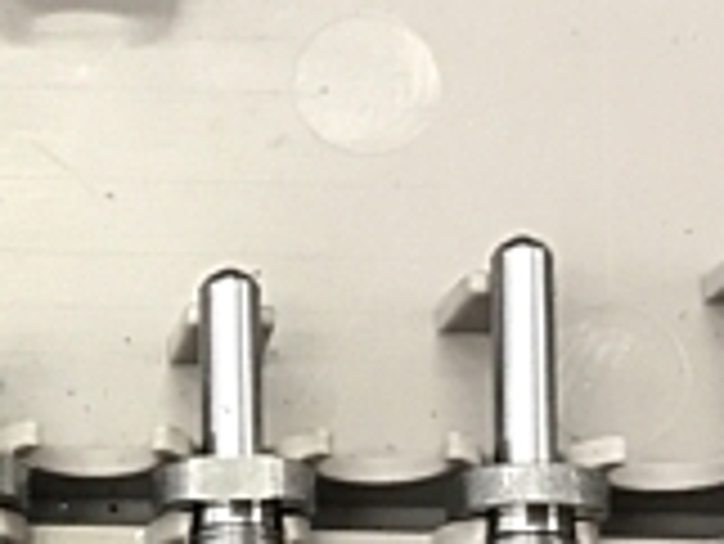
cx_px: 0
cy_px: 575
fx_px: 2323
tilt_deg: -79.5
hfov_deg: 17.3
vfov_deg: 13.1
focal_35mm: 111
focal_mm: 3.99
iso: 64
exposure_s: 1/15
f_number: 1.8
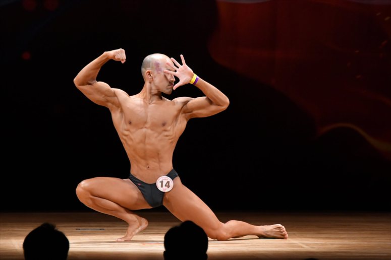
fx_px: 3420
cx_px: 196
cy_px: 130
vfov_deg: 4.4
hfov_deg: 6.5
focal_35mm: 315
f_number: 5.6
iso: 3200
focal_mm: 210
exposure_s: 1/400
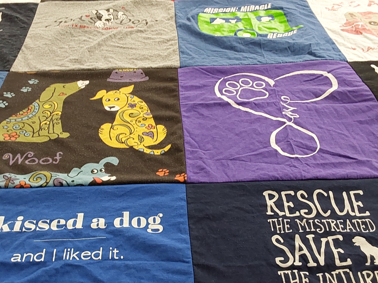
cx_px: 172
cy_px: 164
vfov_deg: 34.3
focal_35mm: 42
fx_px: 459
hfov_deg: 44.7
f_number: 1.9
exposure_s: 1/60
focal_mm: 2.91
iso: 200
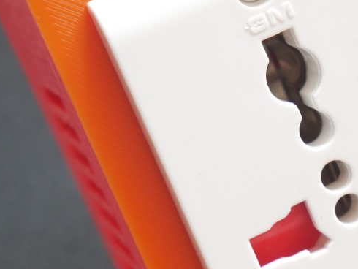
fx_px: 2007
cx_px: 315
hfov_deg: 10.1
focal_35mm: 194
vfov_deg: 7.7
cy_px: 156
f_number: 5.6
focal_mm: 44
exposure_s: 1/100
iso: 800
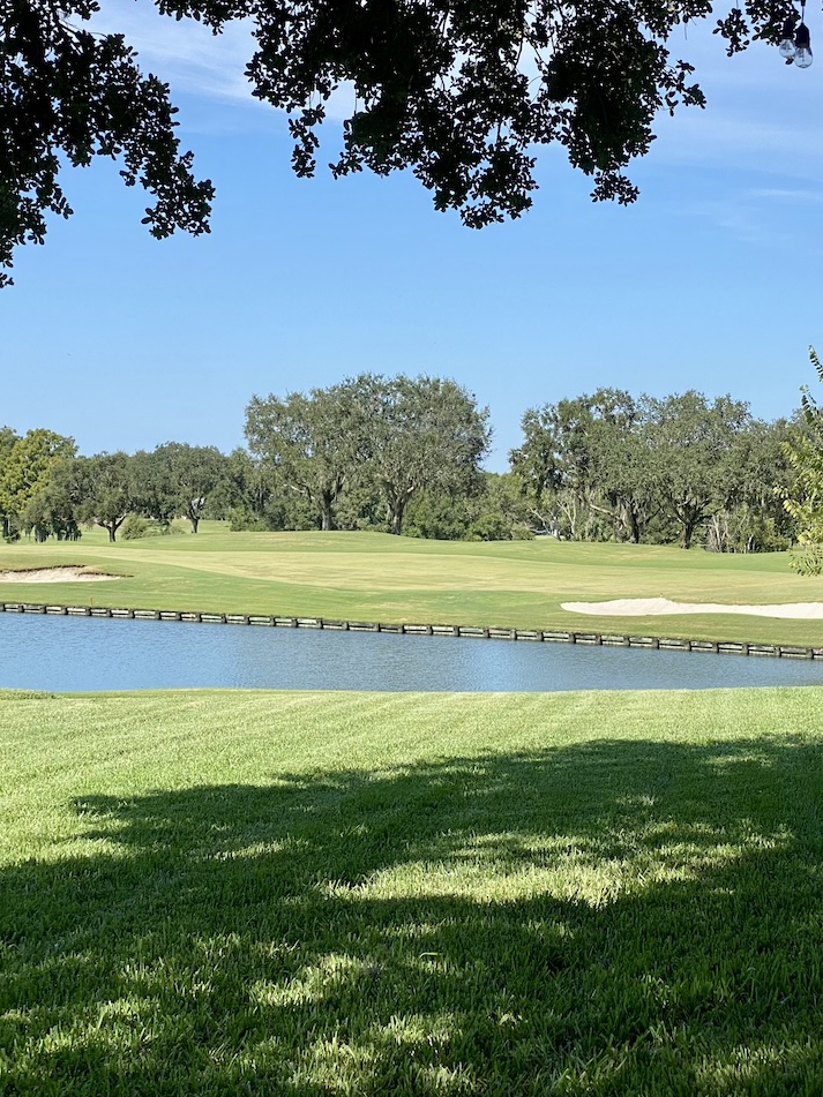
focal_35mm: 70
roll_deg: -1.4
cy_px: 547
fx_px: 2220
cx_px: 603
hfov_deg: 20.9
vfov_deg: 27.8
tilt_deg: +0.8
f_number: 2
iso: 20
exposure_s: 1/1142
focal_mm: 6
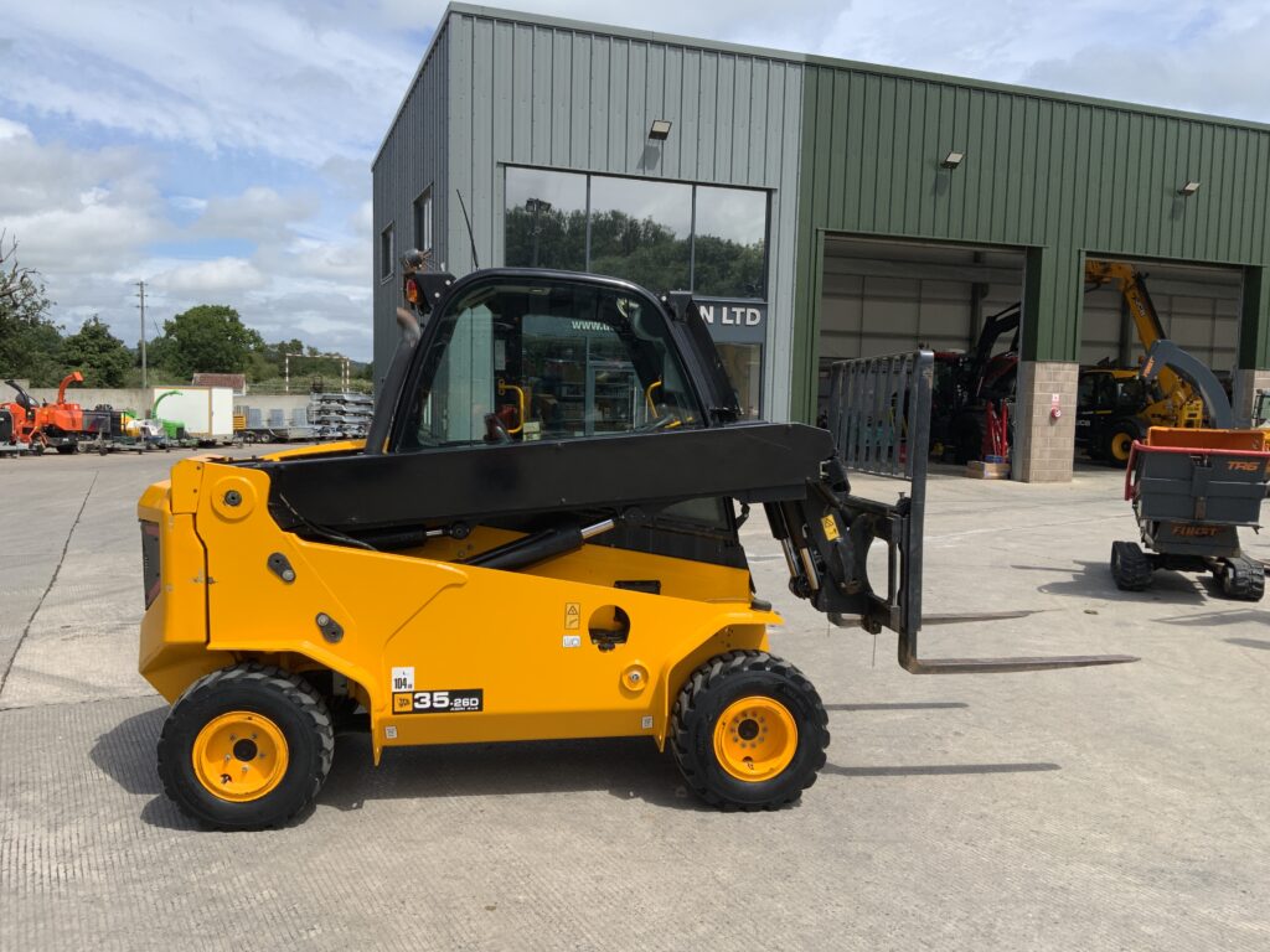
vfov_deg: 48.2
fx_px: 1064
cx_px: 635
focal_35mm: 29
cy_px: 476
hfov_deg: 61.7
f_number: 1.8
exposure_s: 1/2227
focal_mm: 3
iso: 16
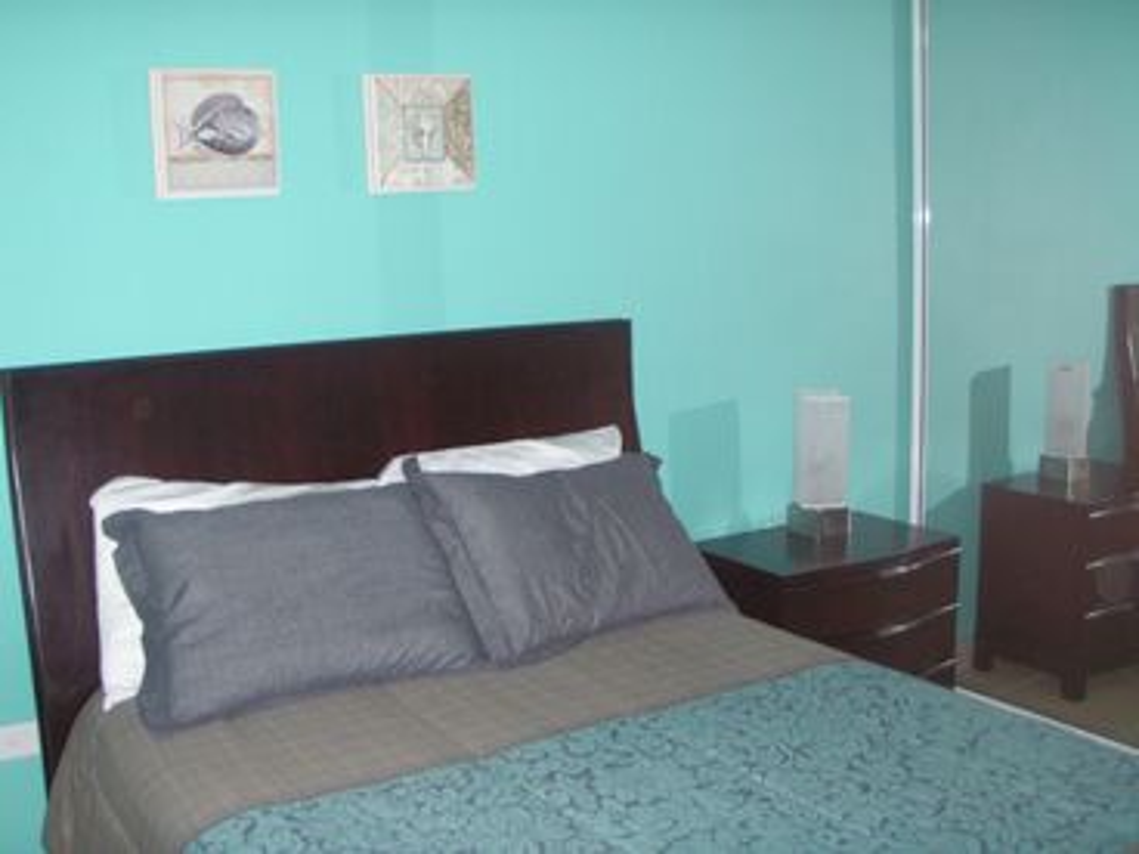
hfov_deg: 49.0
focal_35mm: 38
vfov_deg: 37.7
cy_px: 427
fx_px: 1250
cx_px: 570
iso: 200
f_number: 3.5
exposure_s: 1/30
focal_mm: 6.7
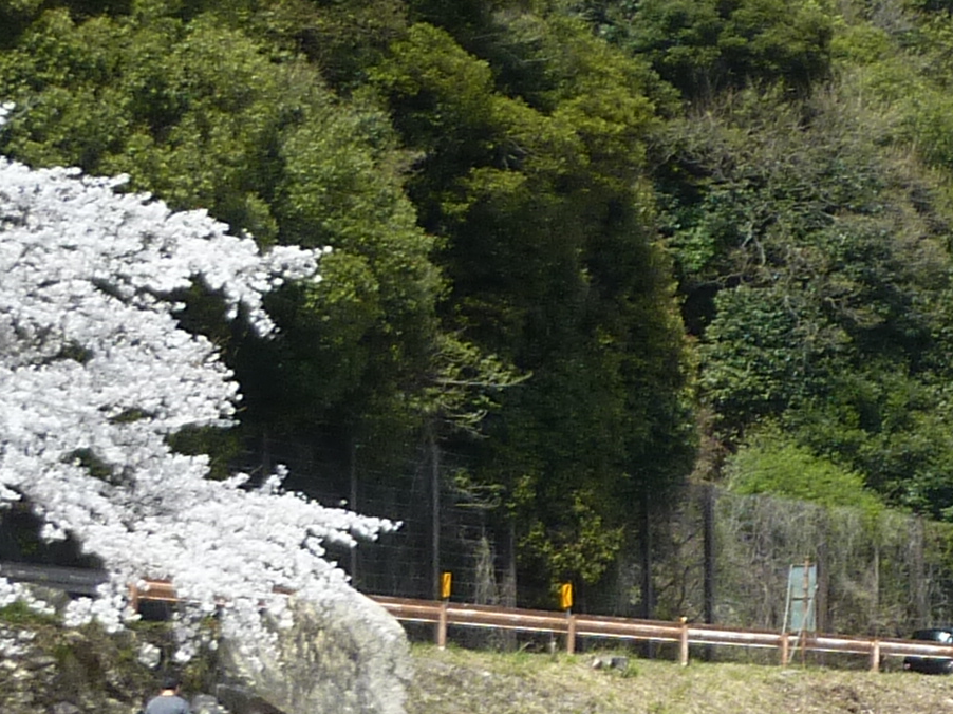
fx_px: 3000
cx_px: 673
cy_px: 514
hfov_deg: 18.0
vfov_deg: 13.5
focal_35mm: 109
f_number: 4
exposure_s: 1/400
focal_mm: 4.4
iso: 80
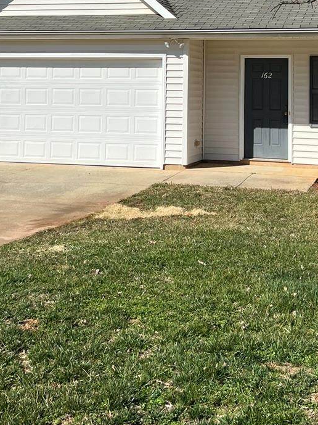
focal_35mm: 58
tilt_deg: +4.6
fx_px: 711
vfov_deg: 31.8
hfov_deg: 25.2
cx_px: 184
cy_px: 50
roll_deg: -0.3
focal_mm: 5.7
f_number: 1.5
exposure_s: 1/5587
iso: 50
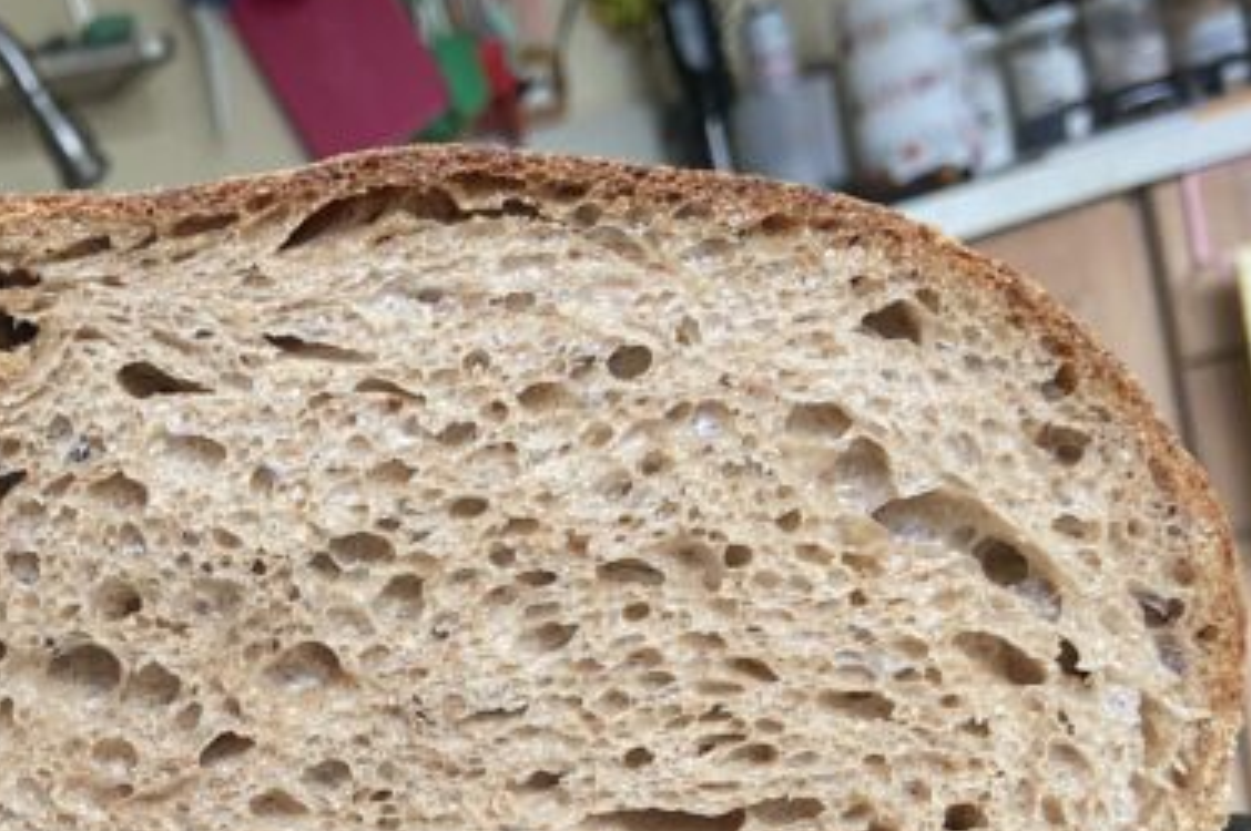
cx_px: 294
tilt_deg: -10.7
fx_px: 1667
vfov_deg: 27.0
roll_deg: +17.1
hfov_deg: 39.9
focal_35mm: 48
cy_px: 748
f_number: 1.8
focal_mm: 4.25
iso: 160
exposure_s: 1/60
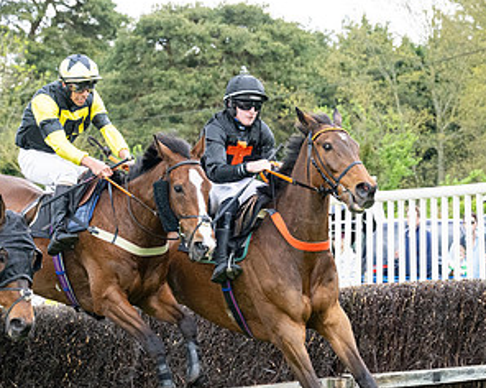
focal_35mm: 189
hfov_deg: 10.2
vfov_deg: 8.1
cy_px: 344
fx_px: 2715
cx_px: 72
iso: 1000
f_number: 4
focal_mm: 70
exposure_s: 1/1600
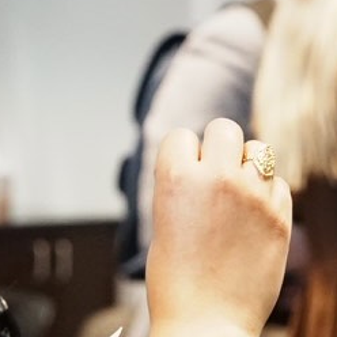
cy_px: -15
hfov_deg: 7.0
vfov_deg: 7.0
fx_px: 2743
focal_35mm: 249
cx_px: 258
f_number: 4
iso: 6400
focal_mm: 45
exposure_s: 1/200
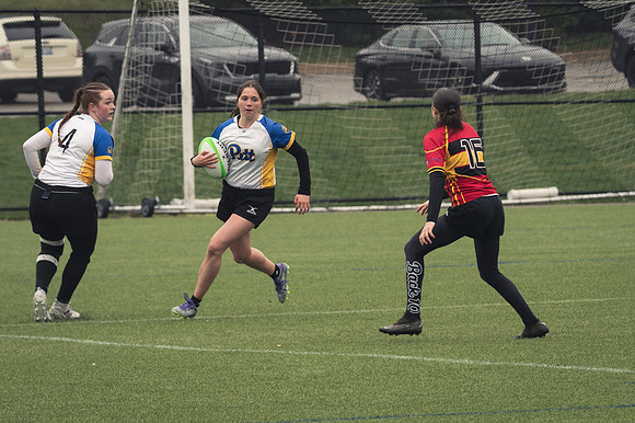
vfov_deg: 3.7
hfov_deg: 5.5
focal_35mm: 375
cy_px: 212
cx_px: 318
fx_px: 6611
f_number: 6.3
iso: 900
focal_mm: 250
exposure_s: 1/800
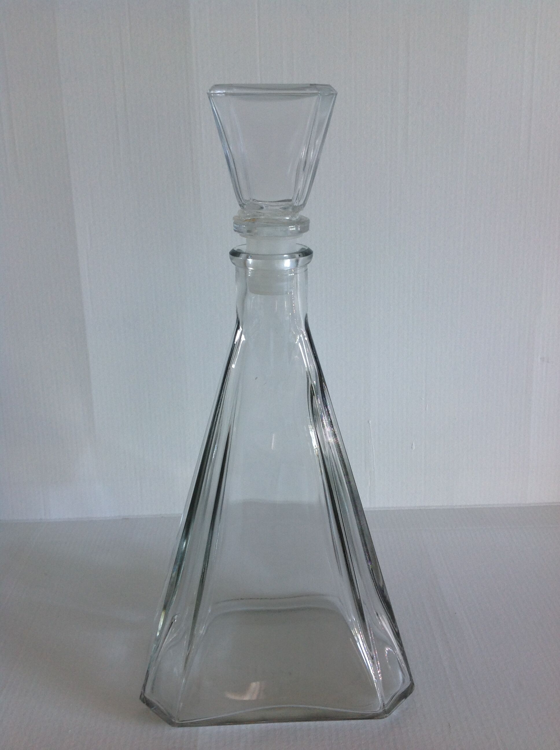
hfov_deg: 40.6
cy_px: 375
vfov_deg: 52.7
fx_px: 757
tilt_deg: -20.0
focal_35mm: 35
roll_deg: +2.1
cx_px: 280
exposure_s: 1/20
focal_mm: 4.28
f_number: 2.4
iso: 64
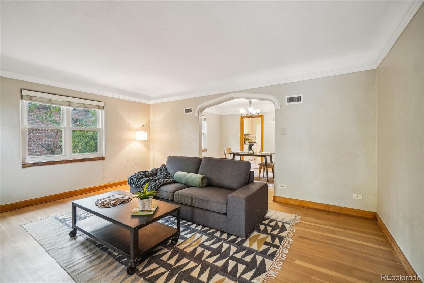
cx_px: 212
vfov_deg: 77.3
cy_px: 142
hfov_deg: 100.4
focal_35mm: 15
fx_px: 177
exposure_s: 1/5
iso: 500
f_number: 8
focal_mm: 10
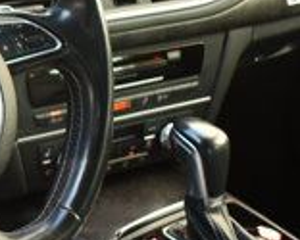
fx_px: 924
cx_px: -123
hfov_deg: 17.0
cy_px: 201
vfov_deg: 14.7
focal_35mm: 104
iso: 720
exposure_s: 1/250
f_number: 3.5
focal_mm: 18
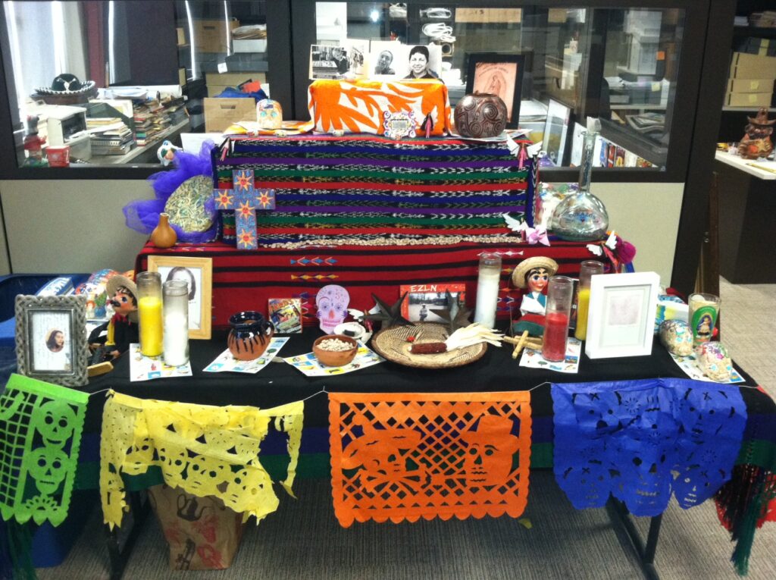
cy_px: 290
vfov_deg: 40.6
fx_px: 784
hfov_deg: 52.7
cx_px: 388
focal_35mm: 35
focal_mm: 3.85
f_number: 2.8
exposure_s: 1/15
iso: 320
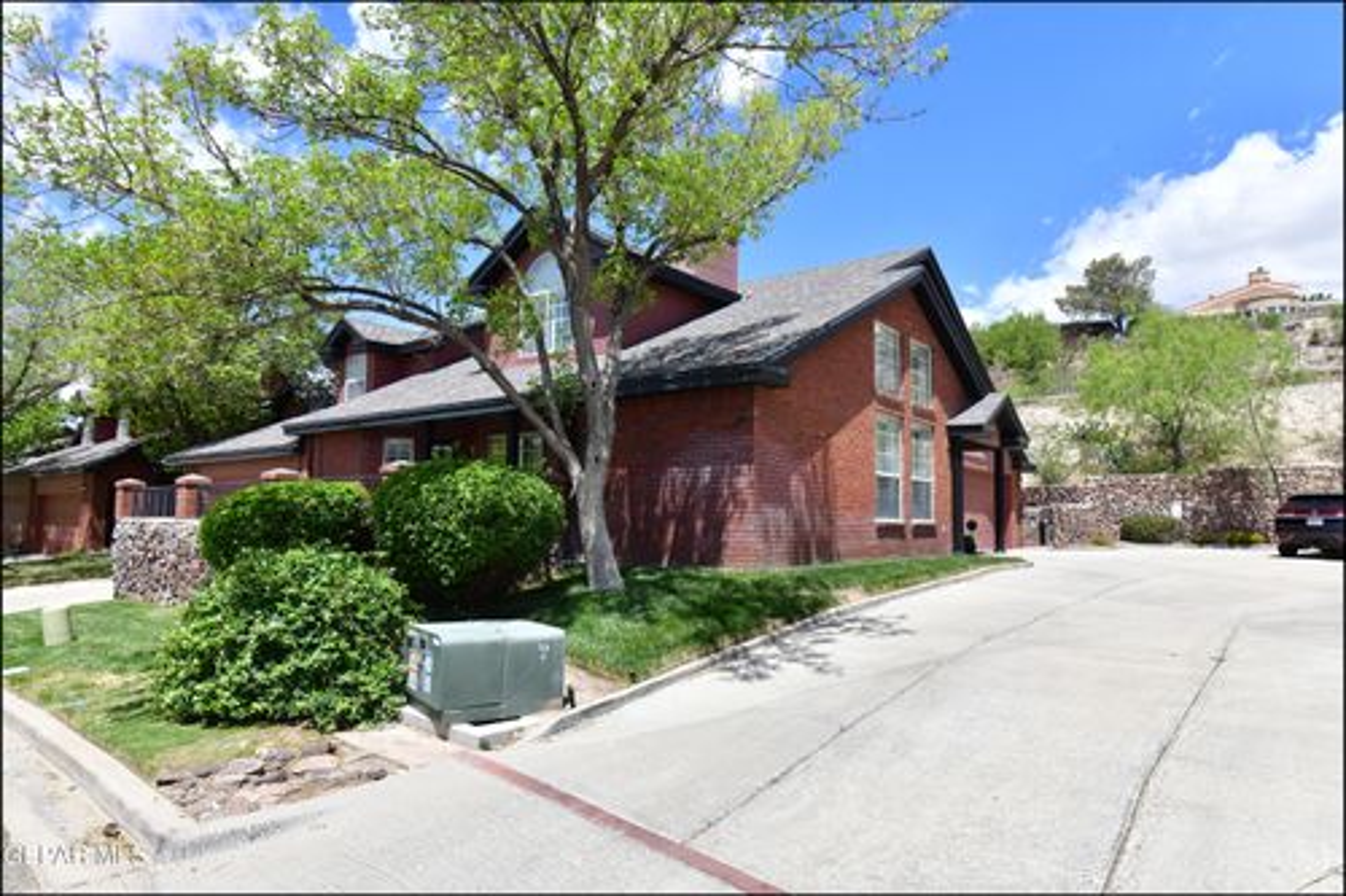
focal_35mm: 21
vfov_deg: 59.5
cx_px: 673
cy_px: 448
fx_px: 785
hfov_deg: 81.2
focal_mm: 21
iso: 800
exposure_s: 1/1000
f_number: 11
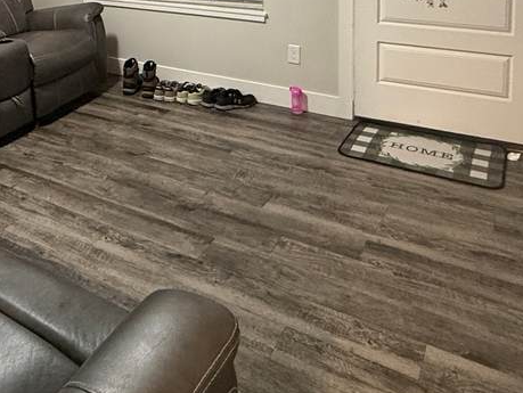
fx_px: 590
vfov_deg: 32.1
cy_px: -50
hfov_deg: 46.4
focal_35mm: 39
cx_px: 144
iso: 500
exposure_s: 1/60
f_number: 2.2
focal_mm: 2.22
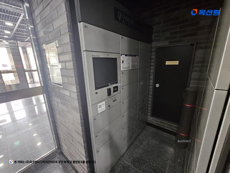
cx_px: 115
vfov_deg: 89.9
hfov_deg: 106.2
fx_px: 86
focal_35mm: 13
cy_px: 86
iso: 1000
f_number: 2.2
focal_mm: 2.2
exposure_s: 1/24
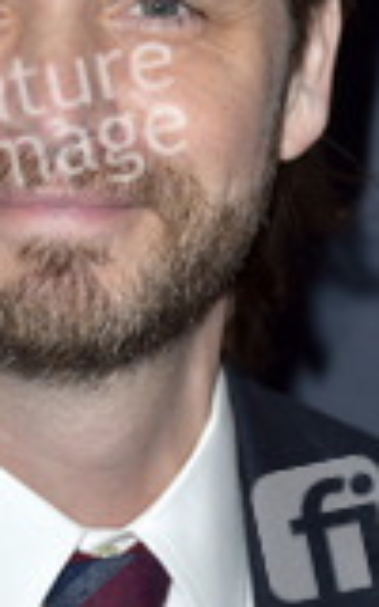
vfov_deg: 6.8
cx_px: 104
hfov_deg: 4.2
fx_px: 5123
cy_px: 322
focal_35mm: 310
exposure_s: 1/250
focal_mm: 122
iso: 250
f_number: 6.3
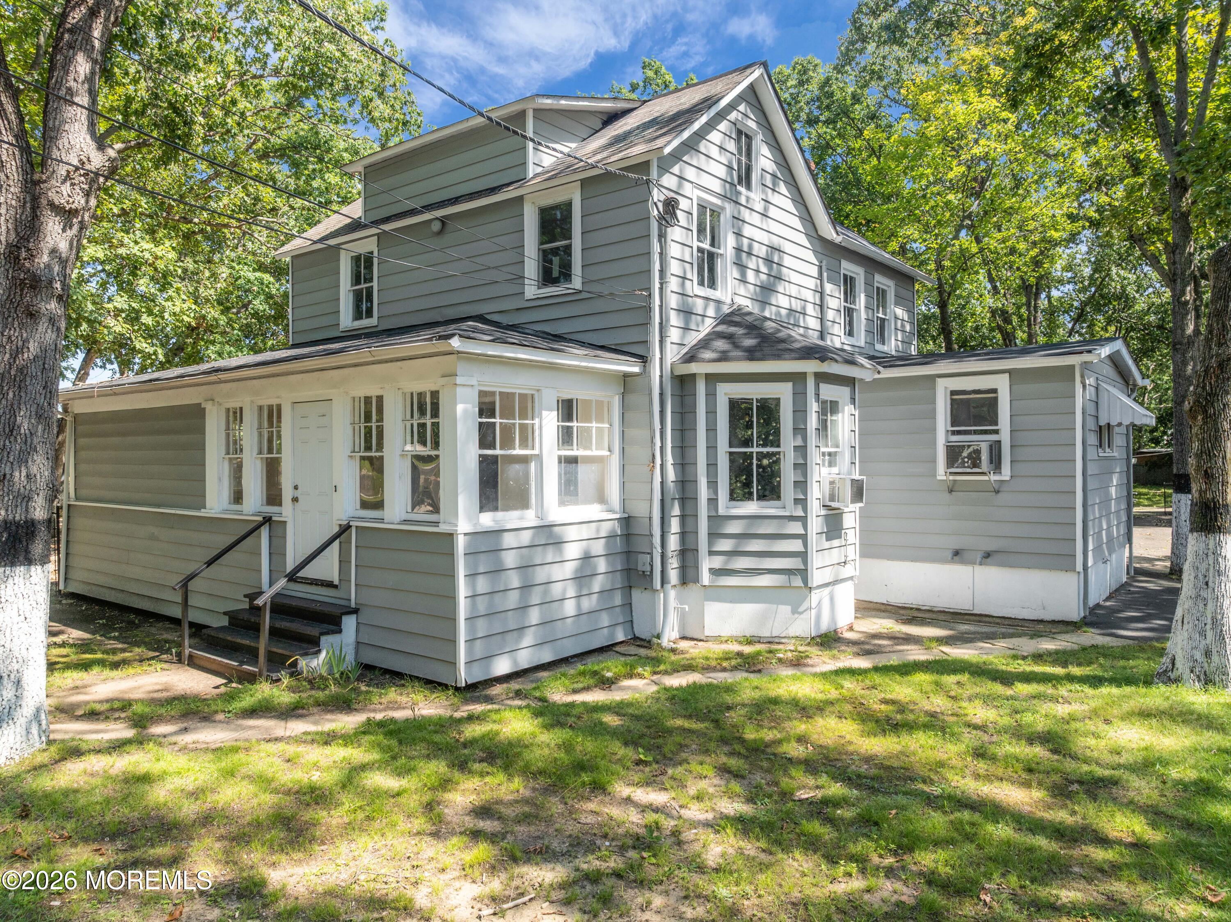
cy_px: 461
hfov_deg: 71.6
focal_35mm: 24
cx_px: 616
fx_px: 853
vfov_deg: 56.8
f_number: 2.8
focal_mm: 12.29
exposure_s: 1/800
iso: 180
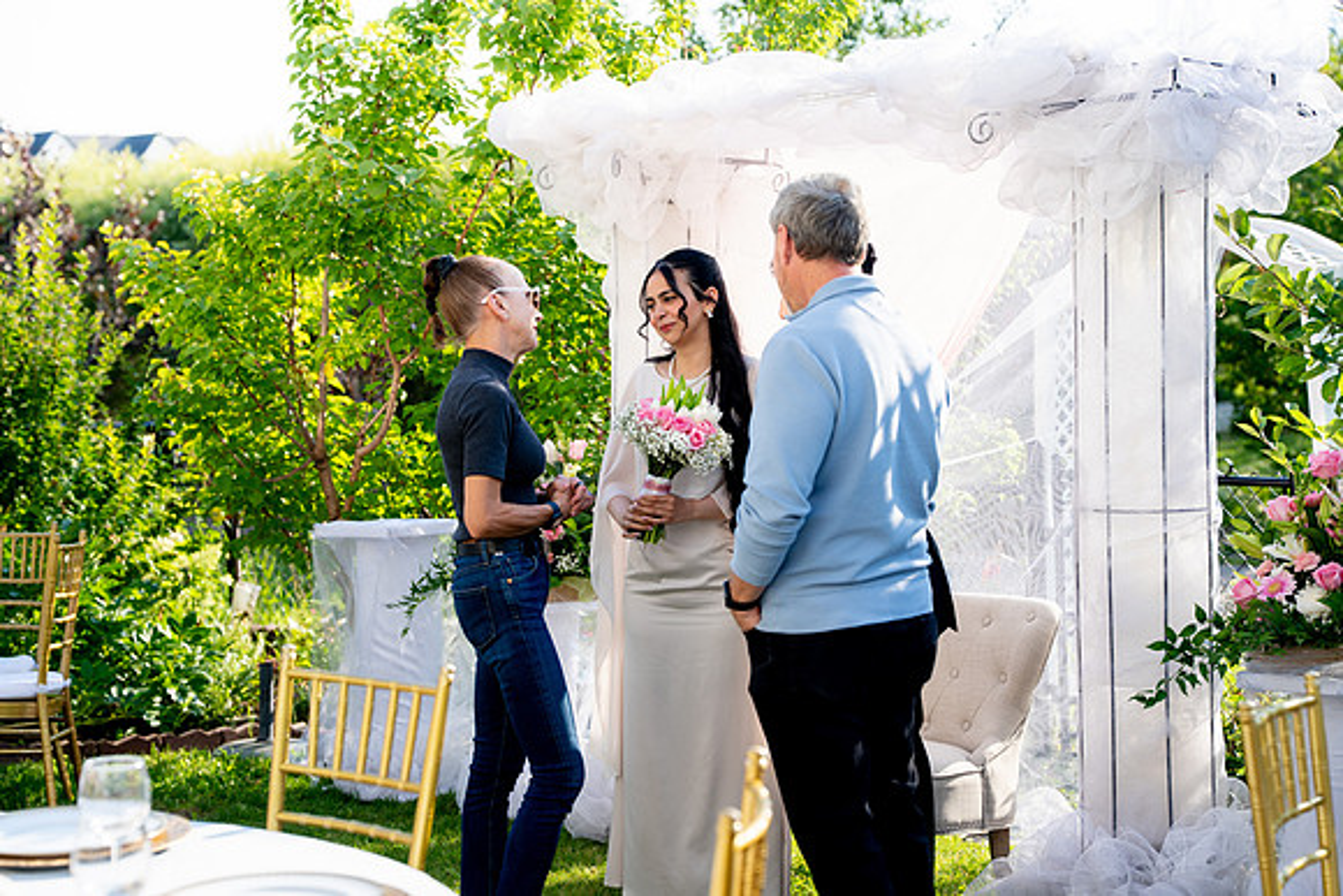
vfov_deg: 20.9
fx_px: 2425
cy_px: 448
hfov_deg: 31.0
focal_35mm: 65
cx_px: 672
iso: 200
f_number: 3.5
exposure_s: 1/640
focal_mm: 65
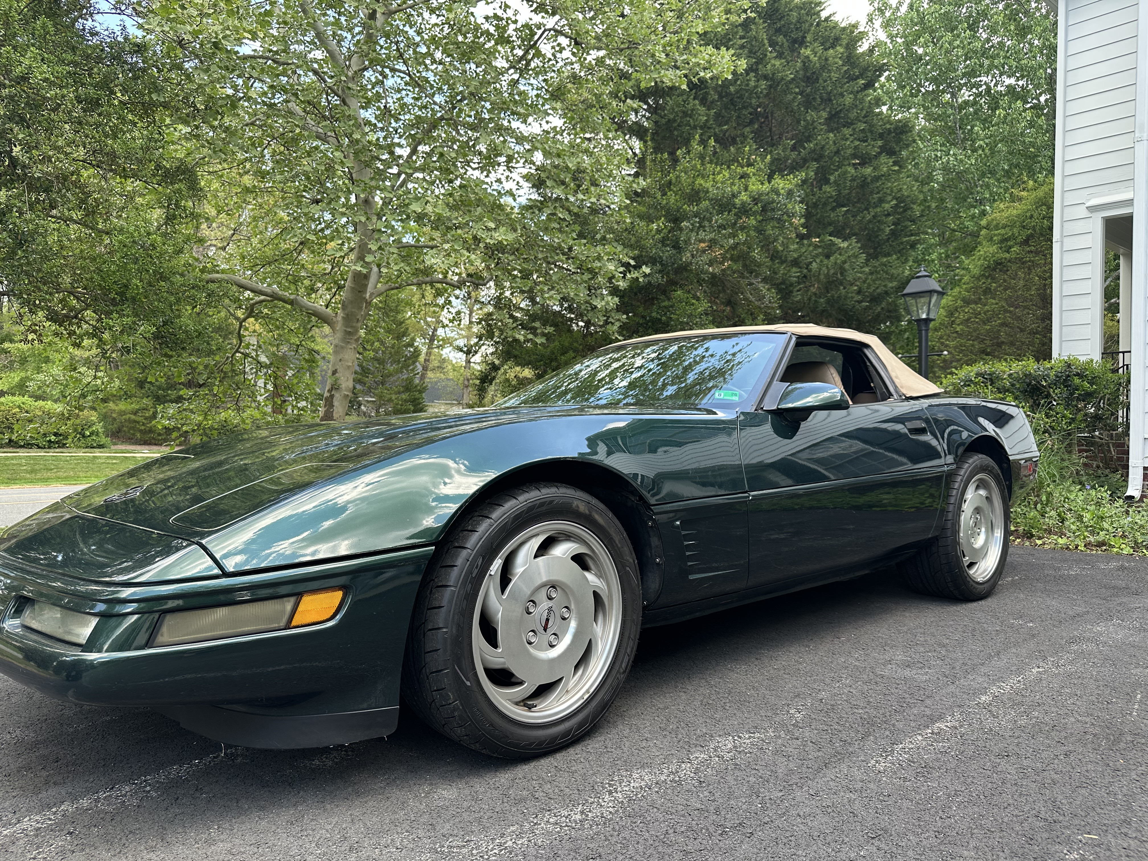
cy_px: 430
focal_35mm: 24
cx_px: 574
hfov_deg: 71.6
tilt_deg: -1.2
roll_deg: -0.8
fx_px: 796
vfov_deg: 56.8
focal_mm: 6.86
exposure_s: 1/349
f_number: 1.78
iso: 80
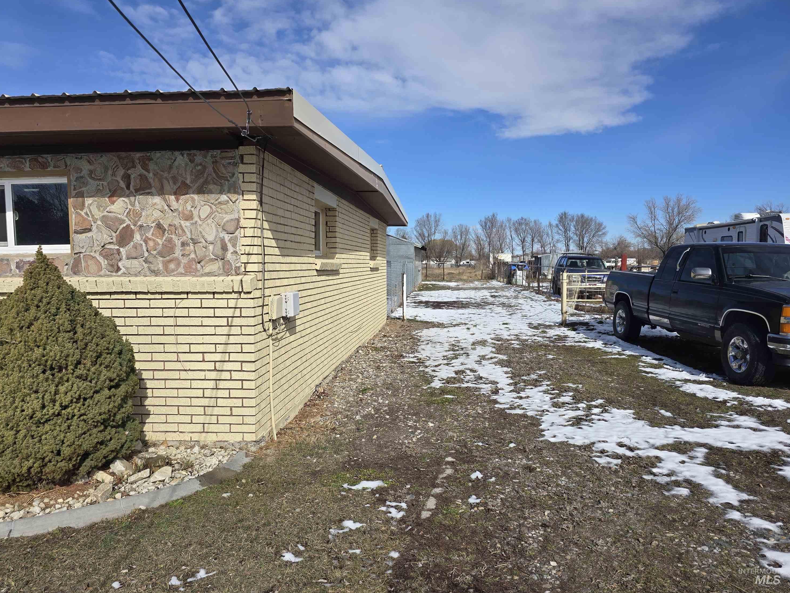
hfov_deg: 71.6
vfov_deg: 56.8
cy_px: 290
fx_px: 548
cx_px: 388
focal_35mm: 24
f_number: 1.7
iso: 12
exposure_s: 1/1554
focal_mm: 6.3
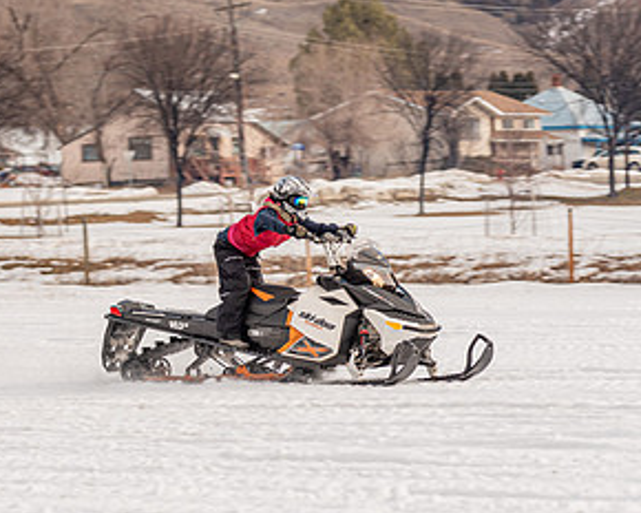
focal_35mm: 232
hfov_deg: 8.3
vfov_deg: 6.7
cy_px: 239
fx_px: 4401
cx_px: 141
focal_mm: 122
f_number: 4.8
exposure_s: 1/500
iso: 110
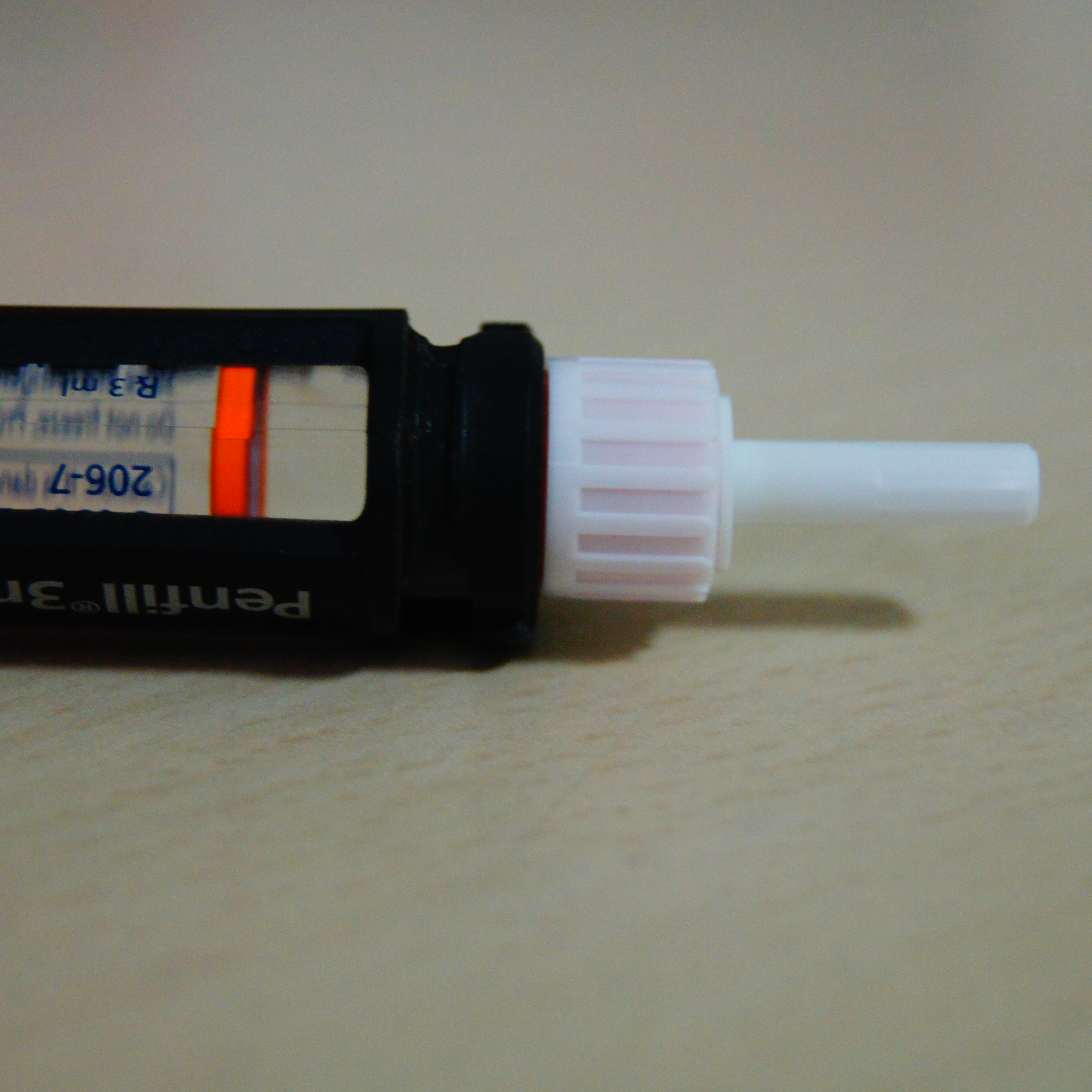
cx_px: 483
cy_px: 546
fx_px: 3770
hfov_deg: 16.5
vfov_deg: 16.5
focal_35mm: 106
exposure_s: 1/20
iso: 1600
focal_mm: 55
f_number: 5.6
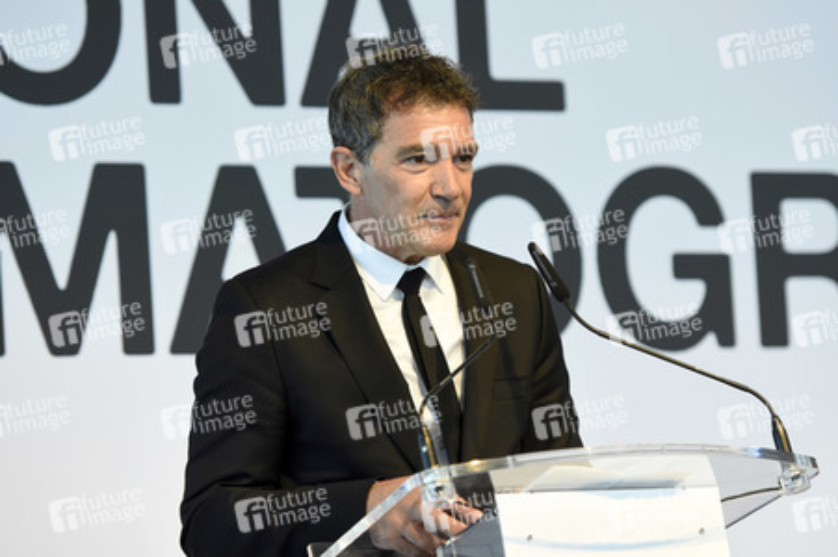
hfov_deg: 9.5
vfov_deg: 6.3
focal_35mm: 218
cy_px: 278
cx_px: 419
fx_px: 5059
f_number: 3.5
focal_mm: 145
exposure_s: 1/500
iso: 800
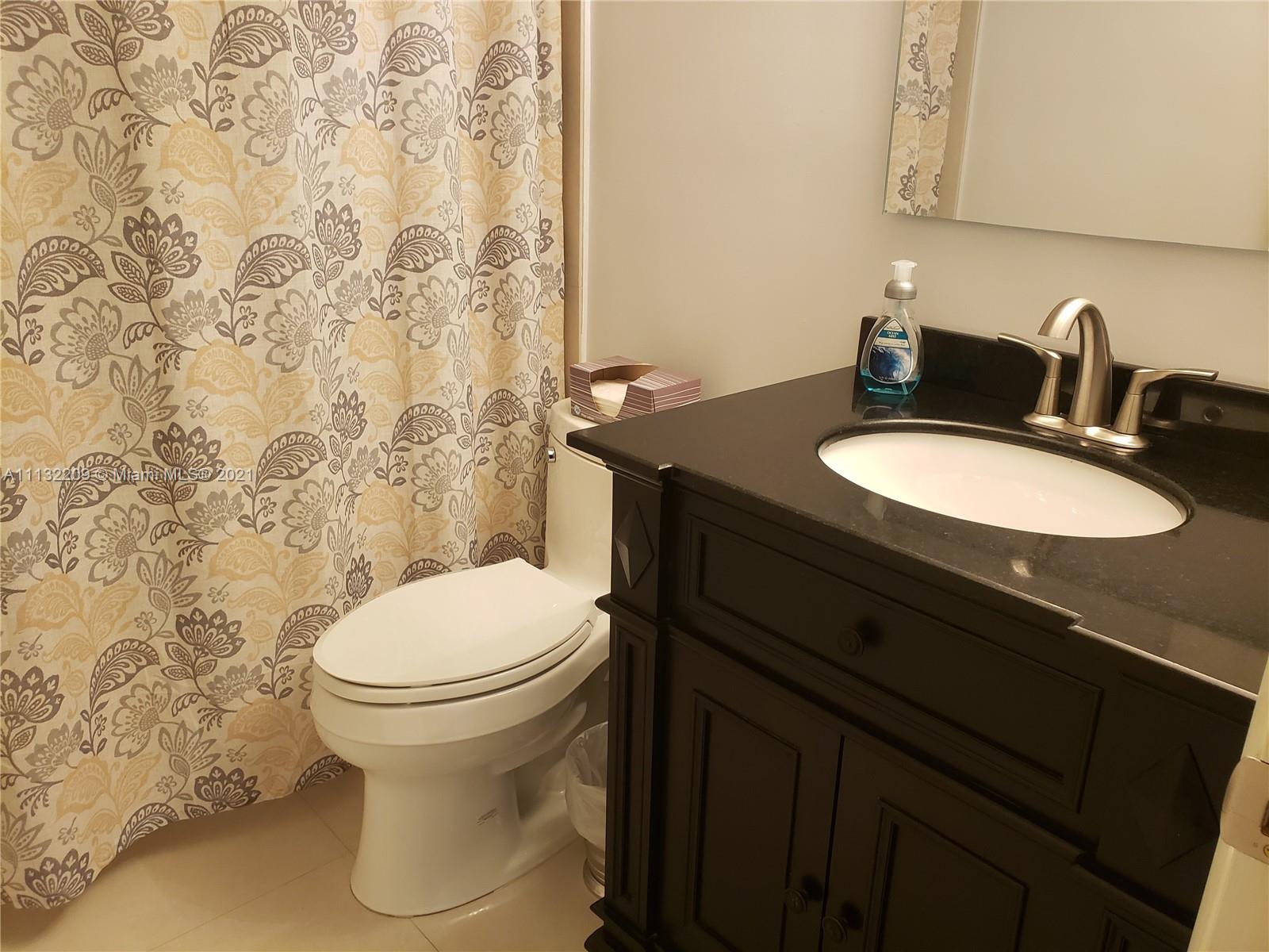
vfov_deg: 53.1
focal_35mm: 26
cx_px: 634
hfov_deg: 67.3
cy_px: 476
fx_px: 953
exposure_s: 1/40
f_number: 2.4
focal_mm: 4.3
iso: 320
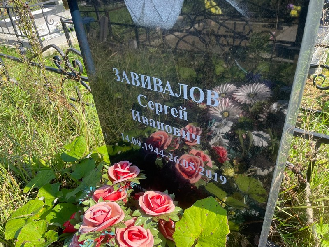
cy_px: 124
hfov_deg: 67.3
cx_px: 164
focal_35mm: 26
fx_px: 247
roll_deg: +9.5
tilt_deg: -36.5
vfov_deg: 53.1
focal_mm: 4.2
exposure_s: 1/924
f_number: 1.6
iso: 32
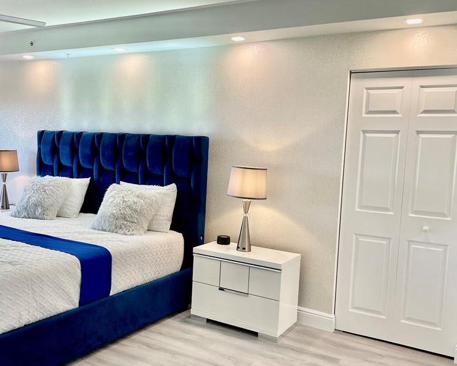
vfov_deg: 42.2
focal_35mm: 35
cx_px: 191
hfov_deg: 51.3
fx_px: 474
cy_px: 197
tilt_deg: -6.1
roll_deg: -1.9
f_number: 1.6
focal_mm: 4.2
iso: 100
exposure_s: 1/120
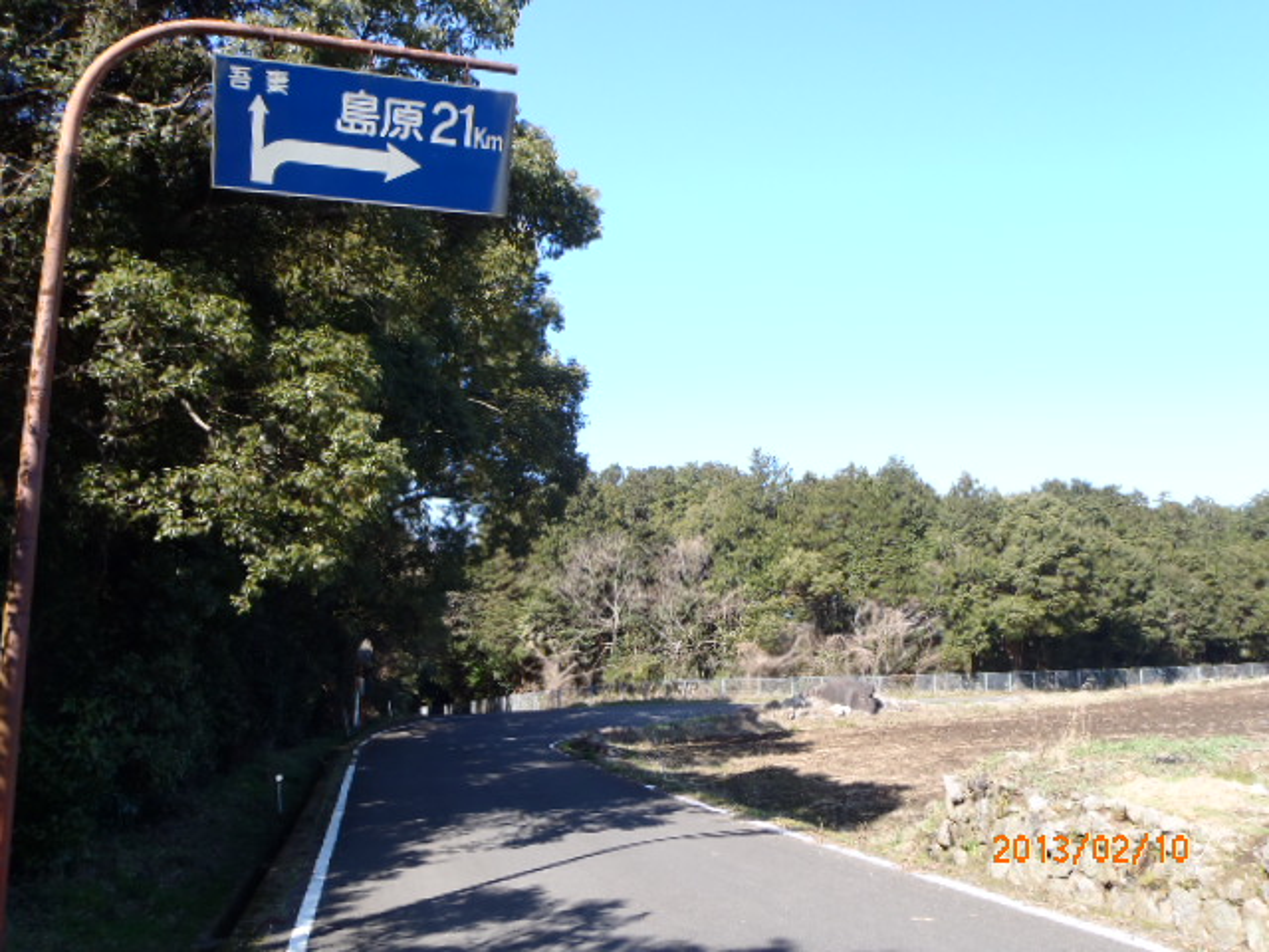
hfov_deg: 63.4
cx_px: 634
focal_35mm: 28
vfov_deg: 49.7
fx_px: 1026
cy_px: 476
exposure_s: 1/160
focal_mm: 5
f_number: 4.5
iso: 80
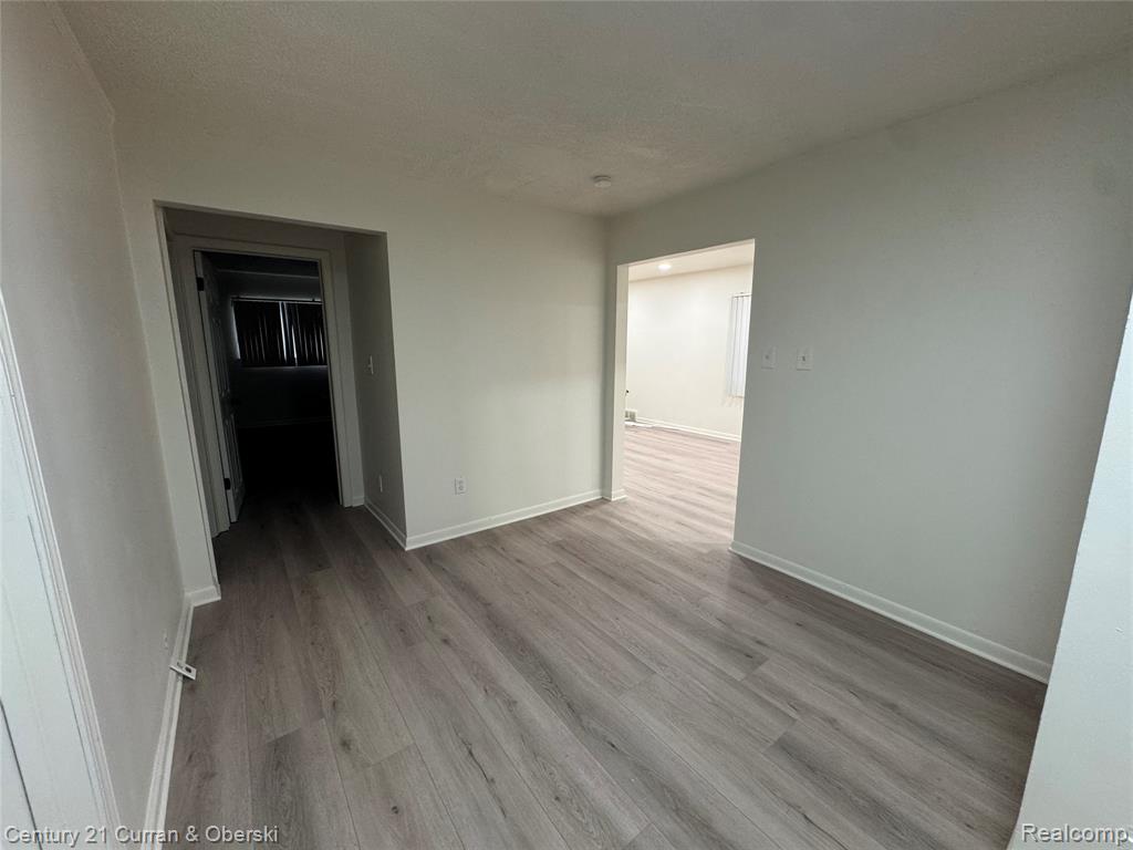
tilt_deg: -10.2
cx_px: 566
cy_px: 425
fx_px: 458
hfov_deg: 102.1
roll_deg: +0.1
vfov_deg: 85.7
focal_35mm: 14
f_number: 2.2
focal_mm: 2.22
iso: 160
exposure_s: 1/60
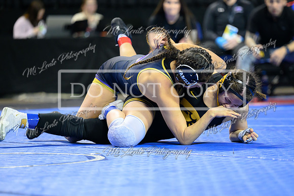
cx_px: 172
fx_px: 1629
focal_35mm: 199
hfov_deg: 10.3
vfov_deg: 6.9
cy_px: 109
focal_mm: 165
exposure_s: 1/800
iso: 3200
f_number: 2.8
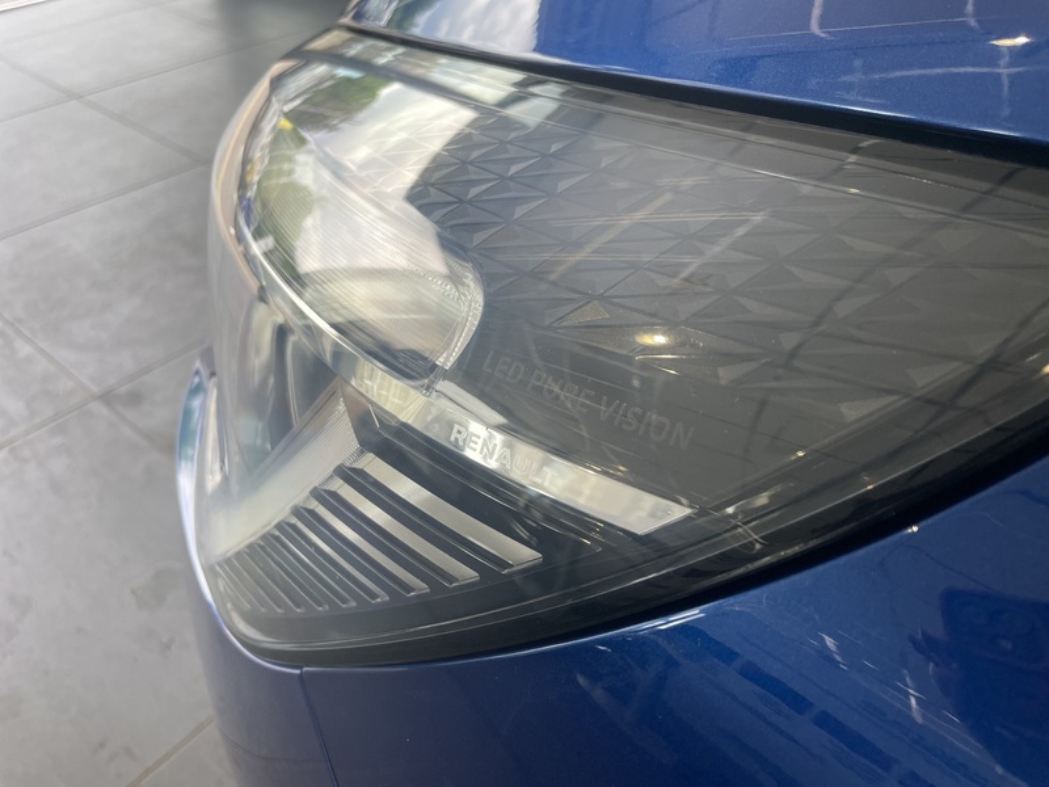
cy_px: 394
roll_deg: -1.8
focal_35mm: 26
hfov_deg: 67.3
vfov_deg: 53.1
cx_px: 524
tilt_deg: -41.4
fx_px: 788
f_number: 1.6
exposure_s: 1/294
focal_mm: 4.2
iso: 40
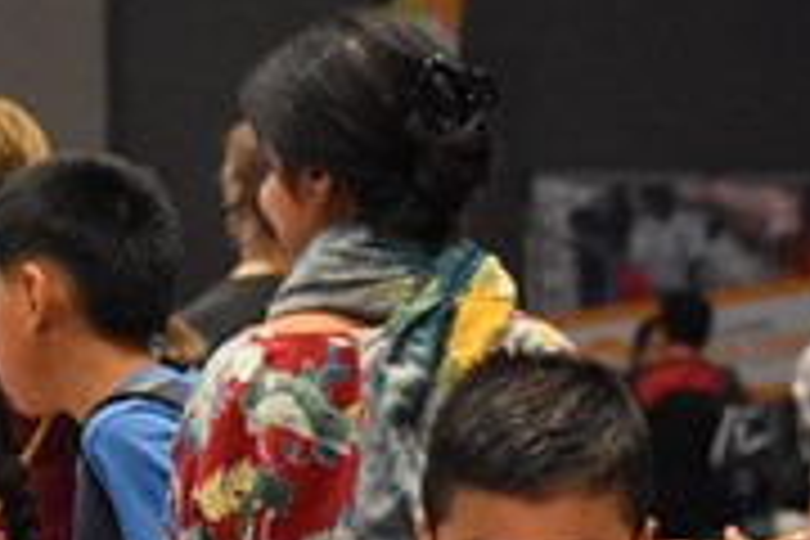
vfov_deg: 3.2
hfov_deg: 4.8
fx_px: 9584
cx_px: -32
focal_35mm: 426
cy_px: 515
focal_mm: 80
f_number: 4.8
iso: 3200
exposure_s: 1/250
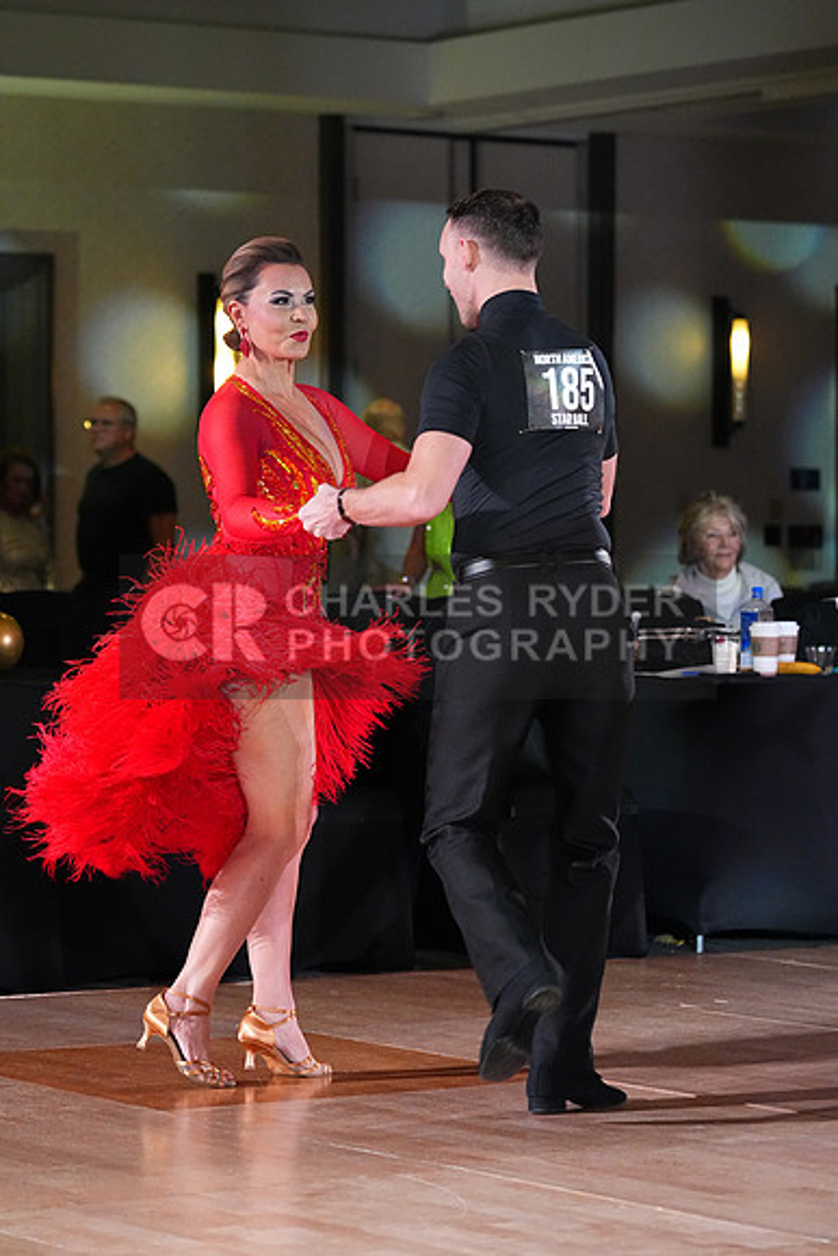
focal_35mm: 121
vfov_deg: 16.9
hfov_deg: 11.3
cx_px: 419
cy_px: 628
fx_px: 4222
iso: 8000
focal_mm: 121
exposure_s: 1/400
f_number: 4
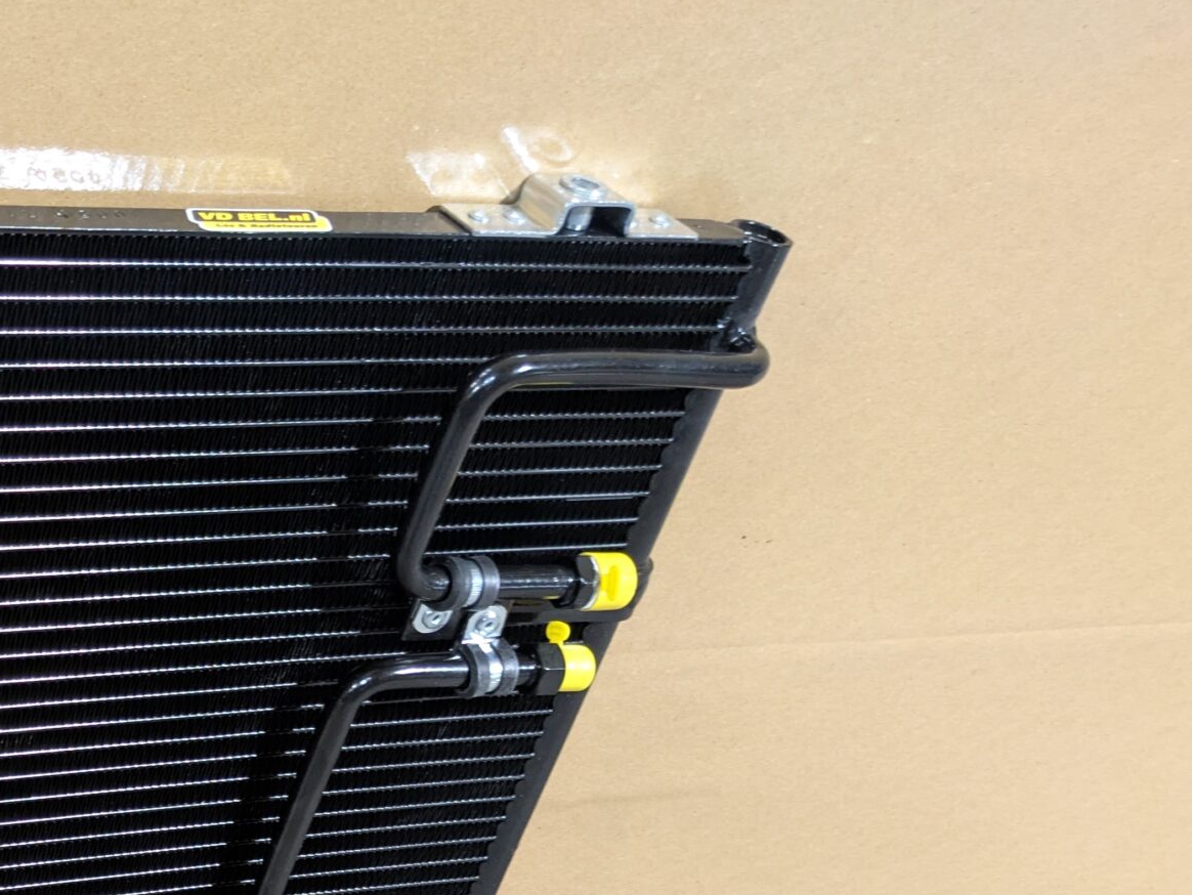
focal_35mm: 55
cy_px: 826
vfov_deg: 25.6
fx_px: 1895
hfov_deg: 31.5
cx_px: -73
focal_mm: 5.43
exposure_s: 1/25
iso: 561
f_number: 1.89
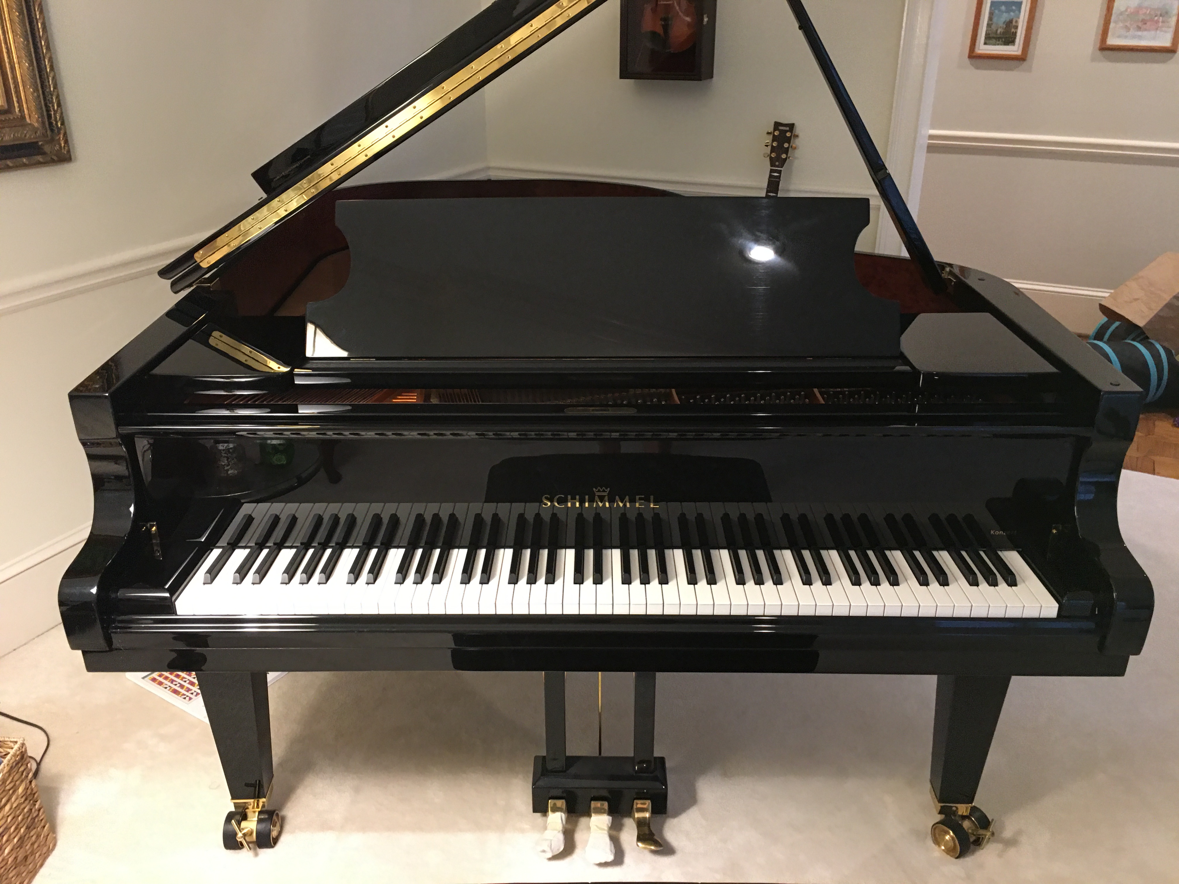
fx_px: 988
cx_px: 590
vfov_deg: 48.2
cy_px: 442
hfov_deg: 61.7
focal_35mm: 29
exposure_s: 1/8
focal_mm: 4.15
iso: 80
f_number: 2.2
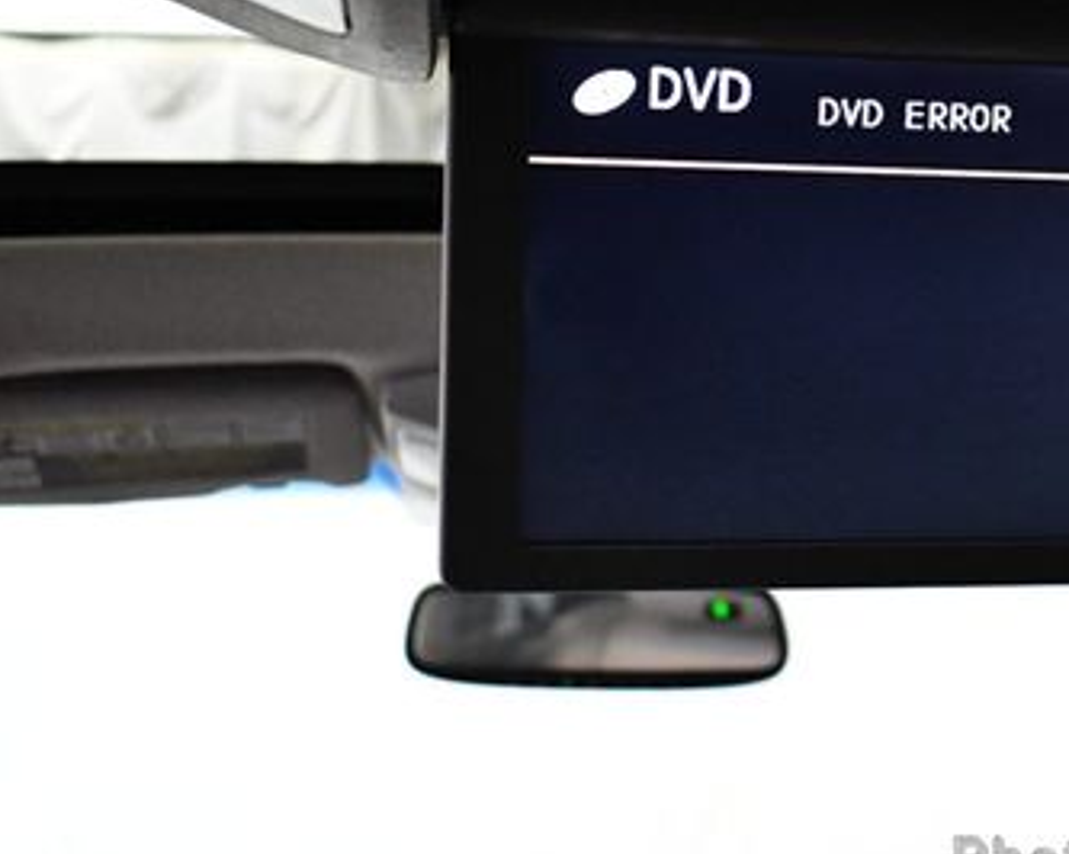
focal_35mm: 65
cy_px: 238
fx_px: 2055
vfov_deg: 23.3
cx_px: 915
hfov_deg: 28.3
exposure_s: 1/60
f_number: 3.5
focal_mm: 18
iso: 3200
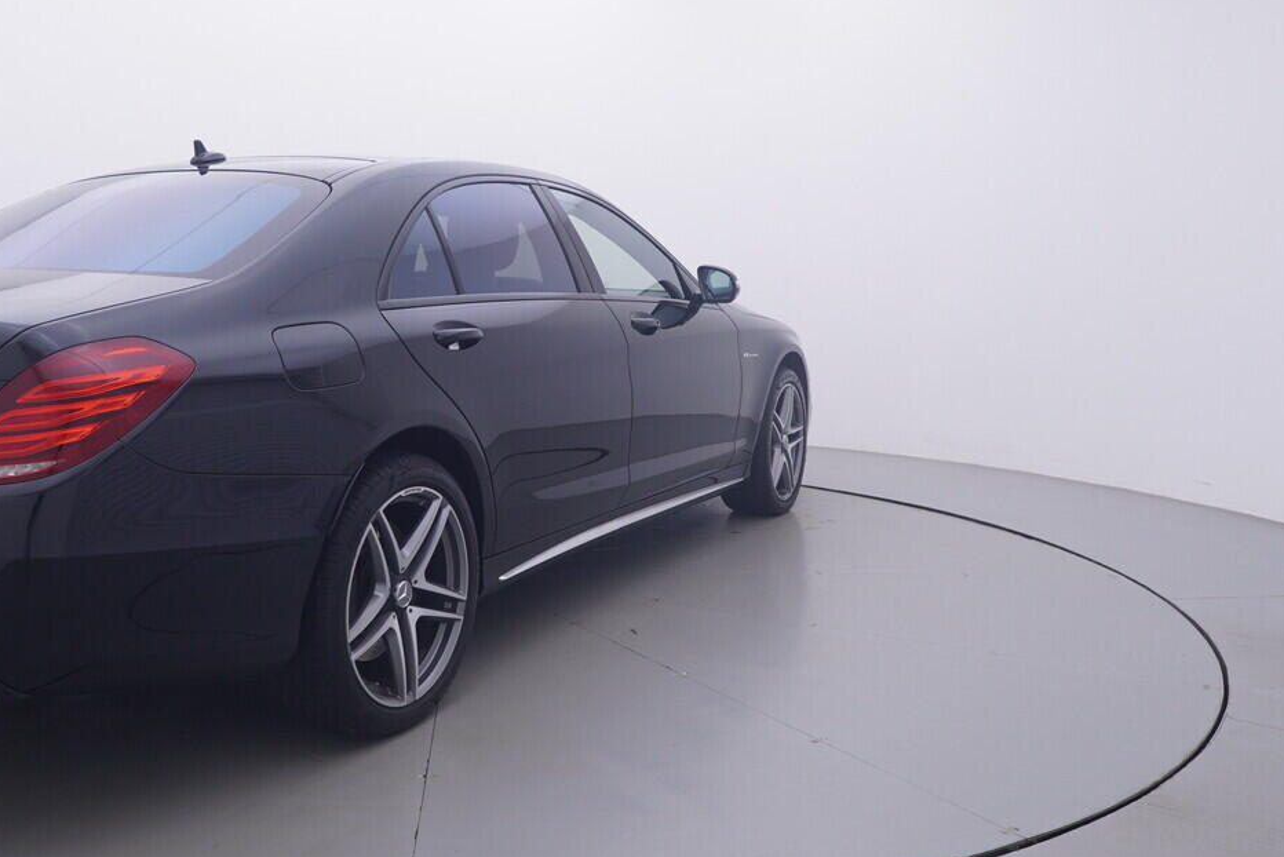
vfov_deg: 37.9
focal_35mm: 35
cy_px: 322
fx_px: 1241
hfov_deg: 53.9
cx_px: 455
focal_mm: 15
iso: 200
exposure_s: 1/80
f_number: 5
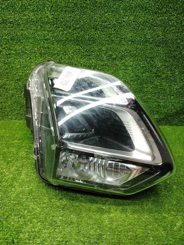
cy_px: 122
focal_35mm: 24
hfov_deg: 56.8
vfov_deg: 71.6
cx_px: 92
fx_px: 170
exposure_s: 1/50
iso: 147
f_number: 1.75
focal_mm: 5.25
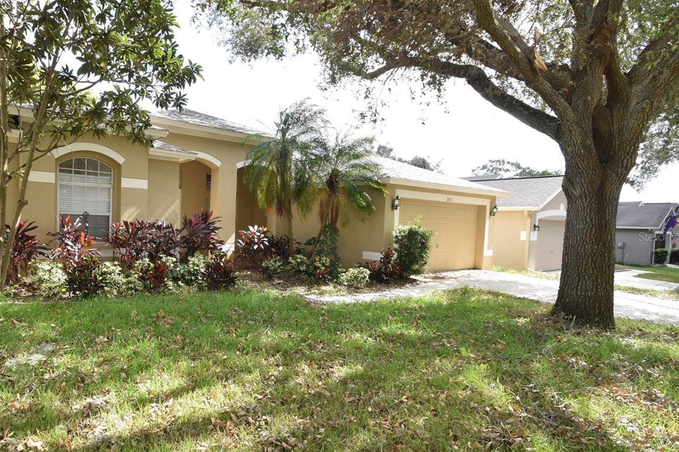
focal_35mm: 21
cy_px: 236
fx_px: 396
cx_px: 216
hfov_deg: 78.1
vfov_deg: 59.4
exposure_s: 1/250
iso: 400
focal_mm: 10
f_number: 8
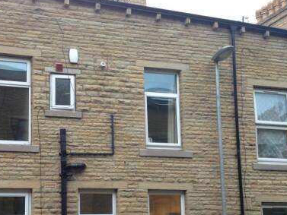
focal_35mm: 51
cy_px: 163
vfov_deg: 28.1
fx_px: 423
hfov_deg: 36.8
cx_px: 79
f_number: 2.4
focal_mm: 4.13
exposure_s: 1/20
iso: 50
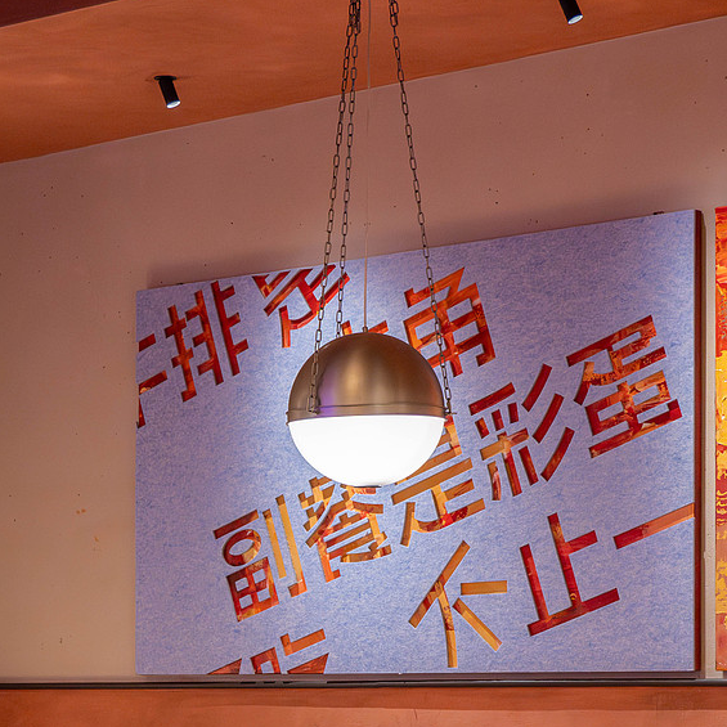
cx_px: 255
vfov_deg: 16.9
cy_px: 692
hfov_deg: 17.2
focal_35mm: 101
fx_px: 2400
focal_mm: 35
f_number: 5.6
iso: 1600
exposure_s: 1/50
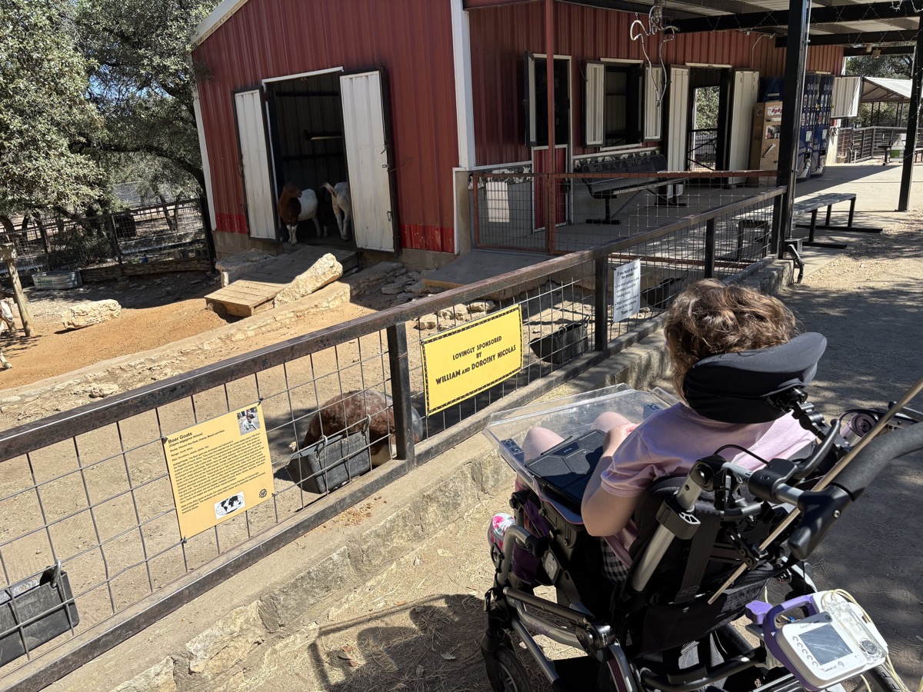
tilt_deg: -16.8
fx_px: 693
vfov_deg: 53.1
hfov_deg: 67.3
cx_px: 462
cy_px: 346
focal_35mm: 26
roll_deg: +2.8
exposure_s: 1/2710
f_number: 1.6
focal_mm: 5.96
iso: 50
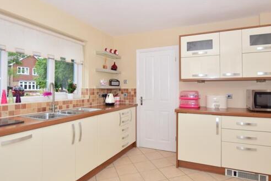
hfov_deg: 83.9
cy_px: 86
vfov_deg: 61.9
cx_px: 141
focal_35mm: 20
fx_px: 151
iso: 200
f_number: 5
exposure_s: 1/60
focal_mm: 10
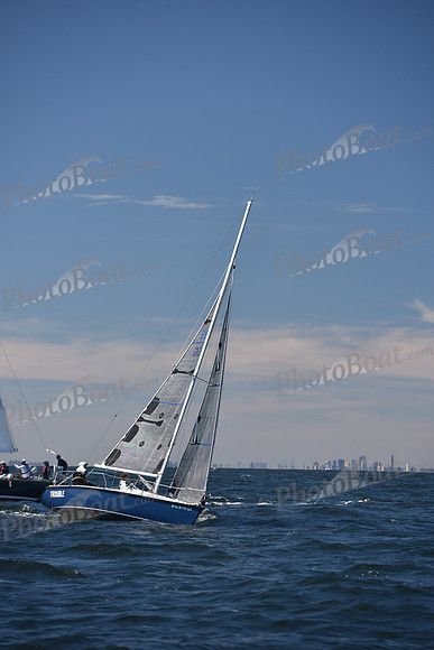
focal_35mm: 150
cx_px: 217
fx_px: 2711
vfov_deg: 13.7
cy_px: 325
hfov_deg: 9.2
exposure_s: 1/1000
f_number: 4
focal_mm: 150
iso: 200
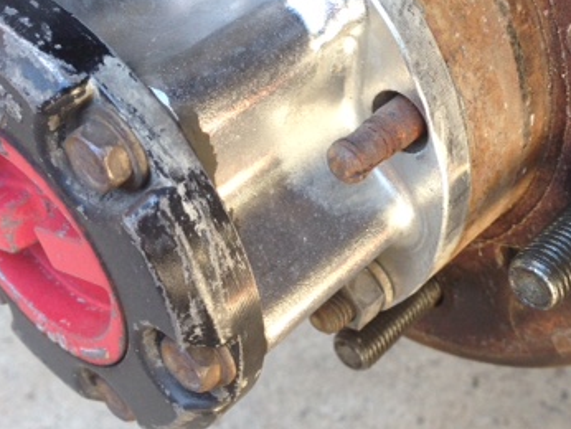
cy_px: 152
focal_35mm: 61
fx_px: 1007
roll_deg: +6.8
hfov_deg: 31.4
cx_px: 383
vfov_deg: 24.0
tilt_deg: -37.1
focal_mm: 4.12
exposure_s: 1/60
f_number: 2.4
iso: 64
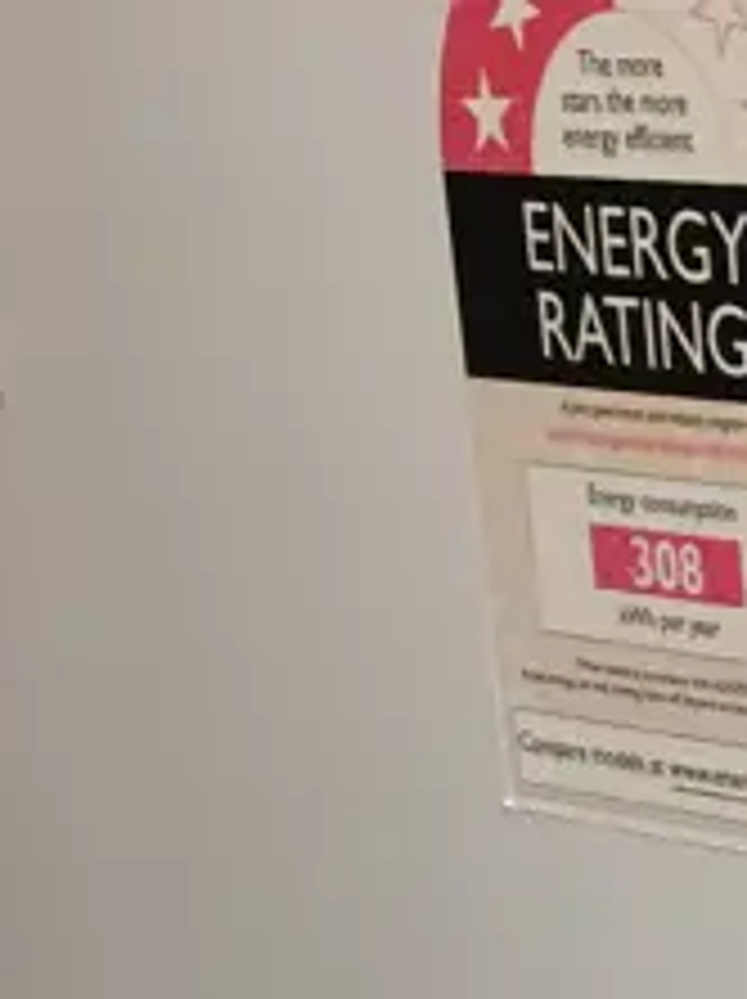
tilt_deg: -27.2
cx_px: 1314
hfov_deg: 10.4
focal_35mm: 134
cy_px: 2300
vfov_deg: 12.2
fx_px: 3863
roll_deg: +1.3
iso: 64
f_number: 2.2
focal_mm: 4.15
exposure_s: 1/17
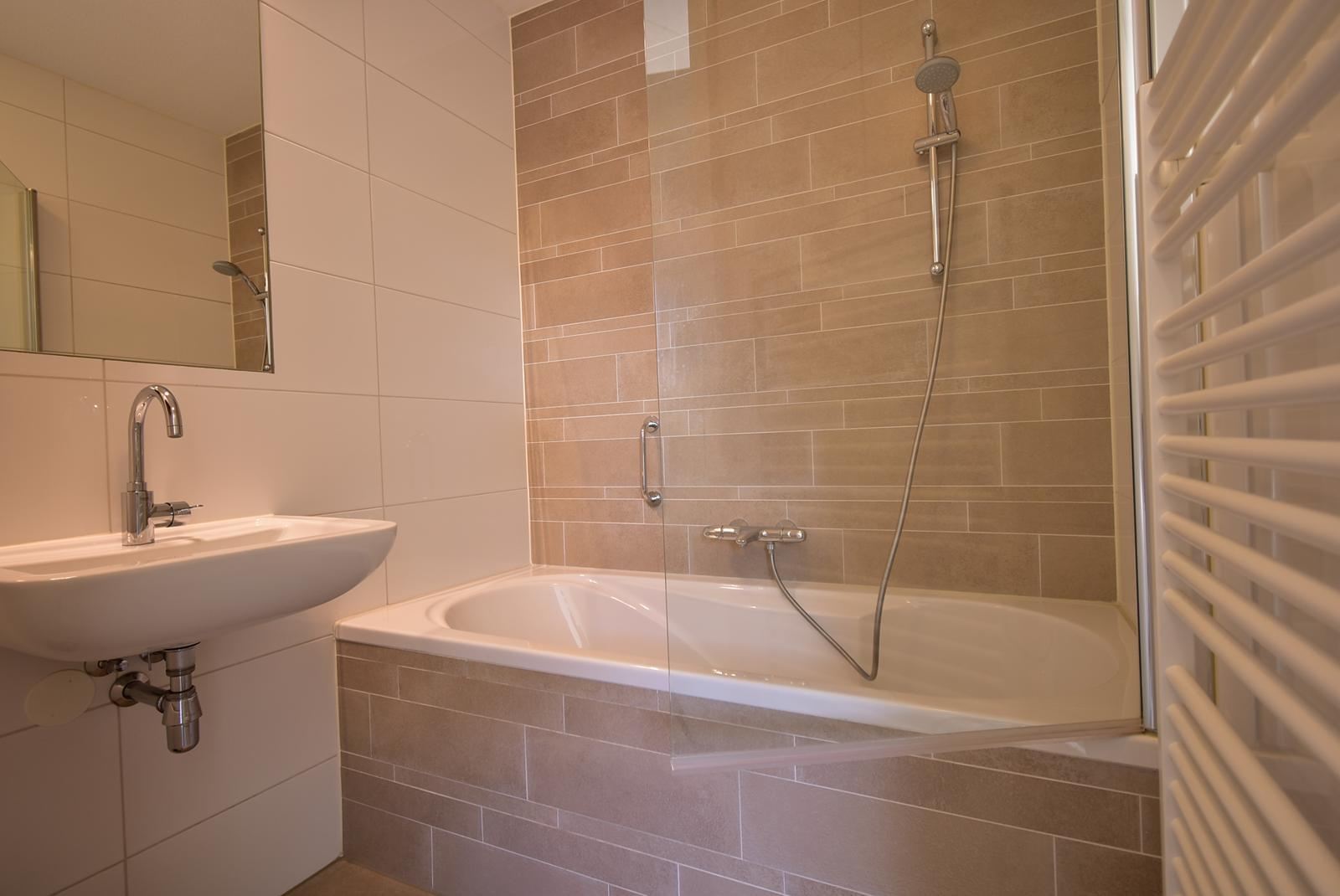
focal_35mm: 16
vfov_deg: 72.2
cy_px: 448
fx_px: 615
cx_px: 670
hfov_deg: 94.9
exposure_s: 1/4
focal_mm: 11
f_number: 4.8
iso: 100
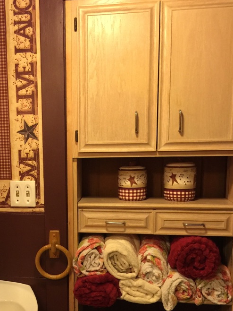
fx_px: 422
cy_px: 210
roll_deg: +1.0
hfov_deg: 30.3
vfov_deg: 39.9
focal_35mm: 47
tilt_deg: -9.7
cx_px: 53
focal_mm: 4.15
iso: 64
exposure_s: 1/4
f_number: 2.2
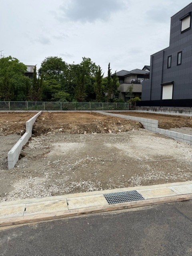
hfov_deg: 56.8
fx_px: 177
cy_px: 128
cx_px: 96
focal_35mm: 24
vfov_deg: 71.6
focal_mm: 6.76
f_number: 1.78
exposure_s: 1/2370
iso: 80
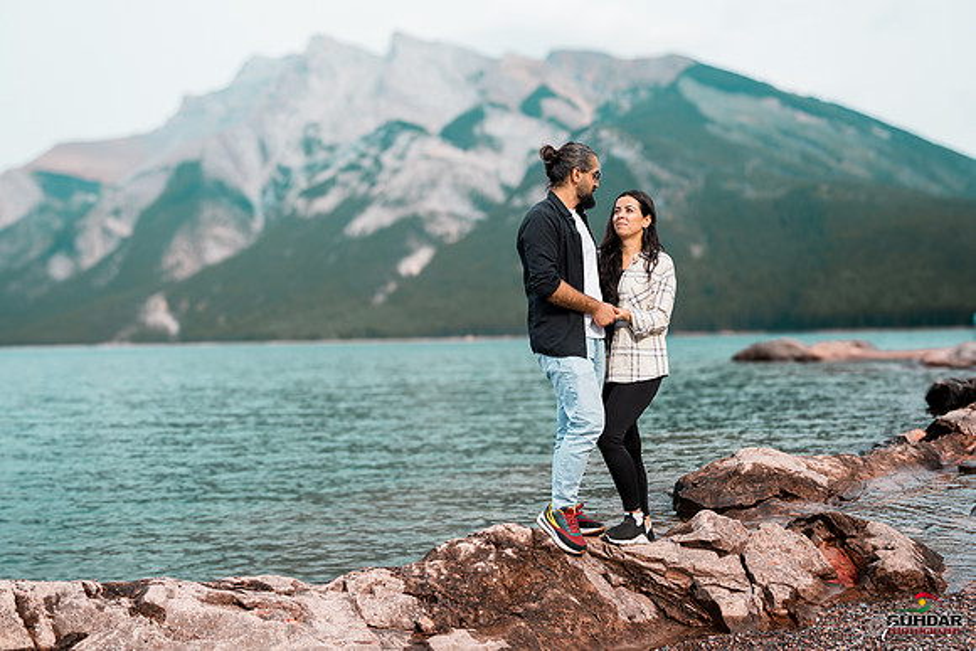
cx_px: 488
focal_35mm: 35
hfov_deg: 54.4
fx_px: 949
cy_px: 326
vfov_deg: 37.9
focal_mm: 35
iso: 200
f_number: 2.8
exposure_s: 1/2500
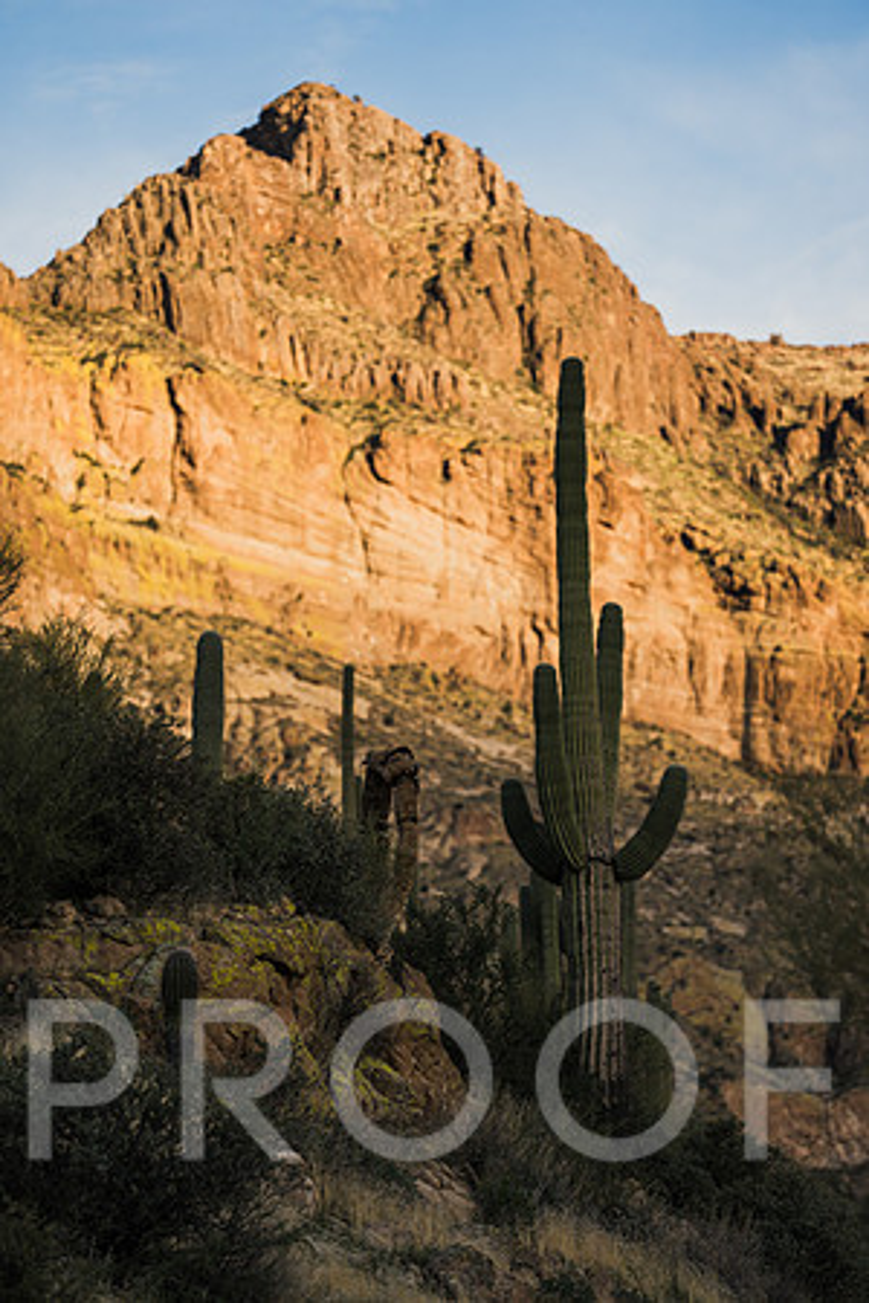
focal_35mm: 160
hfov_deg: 8.6
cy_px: 652
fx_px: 5793
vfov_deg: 12.8
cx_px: 434
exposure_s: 1/800
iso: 100
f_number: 2.8
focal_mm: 160
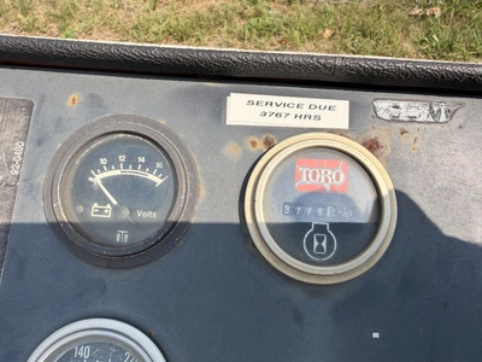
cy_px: 181
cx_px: 241
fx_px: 334
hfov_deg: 71.6
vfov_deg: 56.8
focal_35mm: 24
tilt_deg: -53.8
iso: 25
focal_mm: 2.22
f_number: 2.2
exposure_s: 1/865
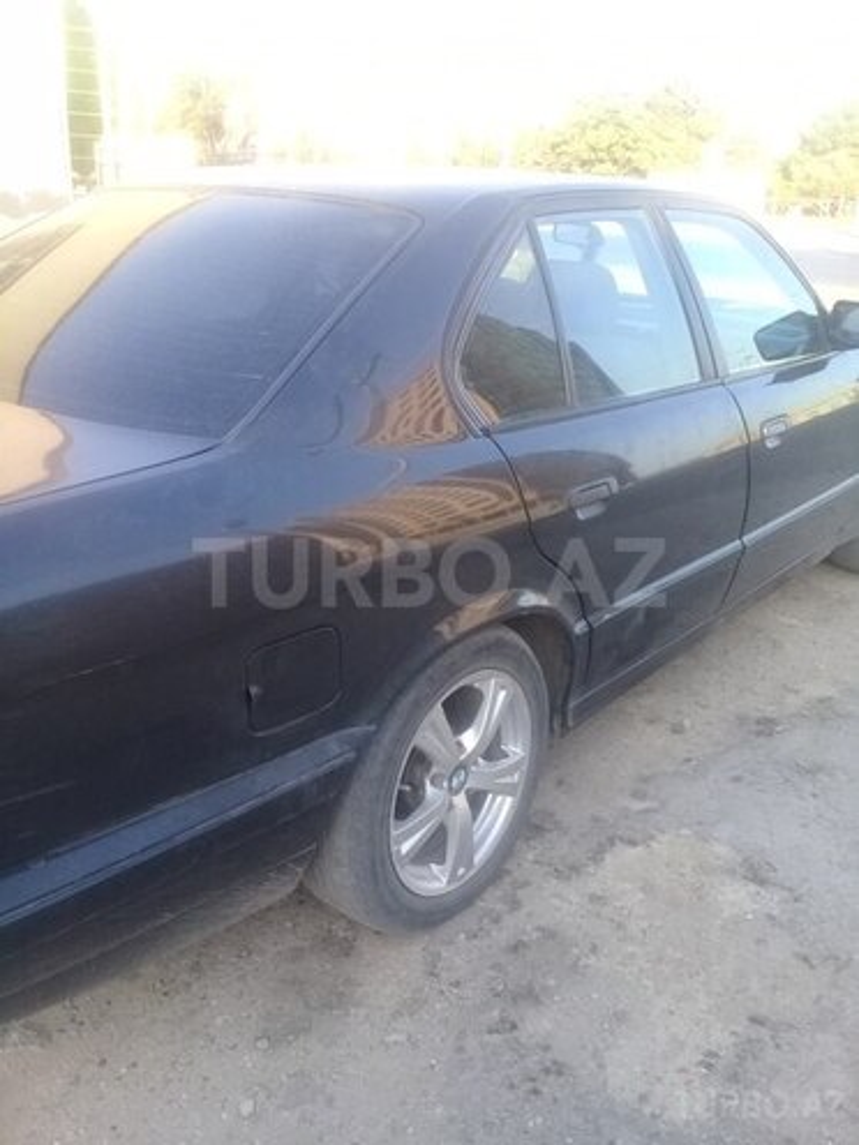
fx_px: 1026
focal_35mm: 31
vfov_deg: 58.4
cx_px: 430
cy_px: 572
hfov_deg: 45.4
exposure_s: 1/115
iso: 50
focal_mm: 3.3
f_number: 2.2
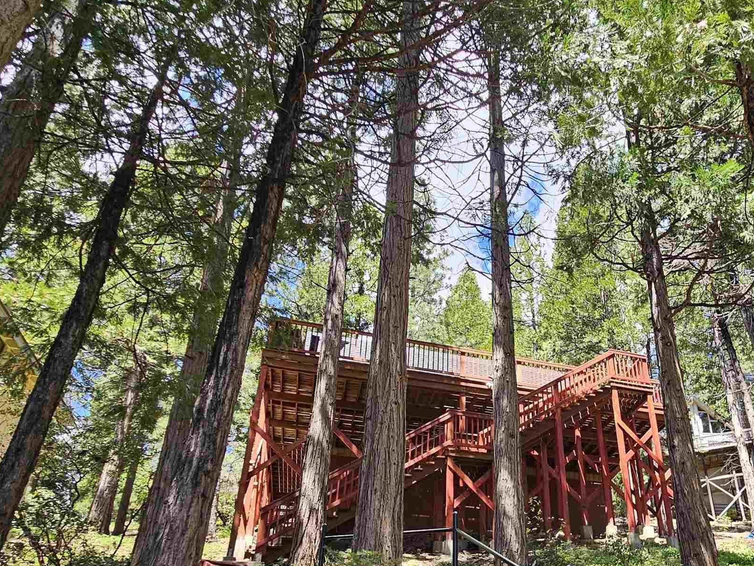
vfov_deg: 52.1
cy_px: 435
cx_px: 525
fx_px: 545
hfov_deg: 66.8
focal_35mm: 25
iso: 50
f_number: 2.2
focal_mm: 2.2
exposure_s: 1/385
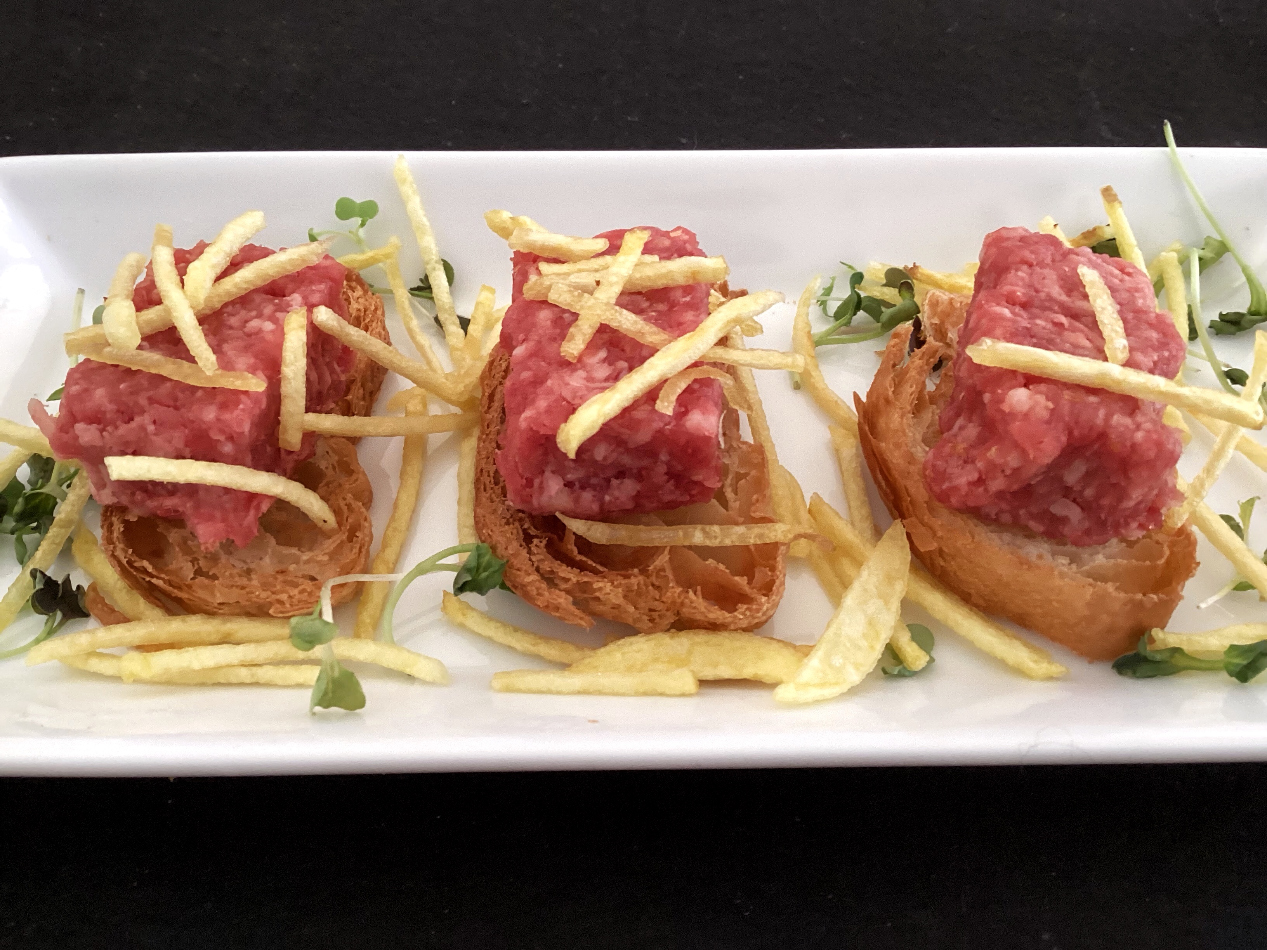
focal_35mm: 31
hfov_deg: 58.4
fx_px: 1135
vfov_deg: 45.4
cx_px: 634
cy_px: 475
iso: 200
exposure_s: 1/60
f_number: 2.4
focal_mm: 3.3
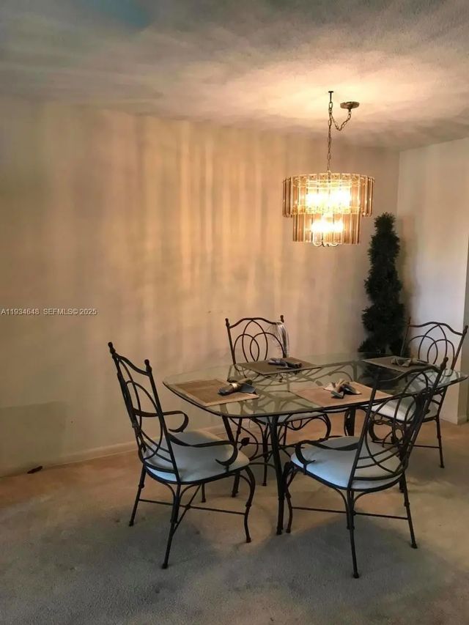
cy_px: 312
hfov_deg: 49.8
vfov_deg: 63.4
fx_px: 506
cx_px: 234
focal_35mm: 28
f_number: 1.8
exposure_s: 1/20
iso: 40
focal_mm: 3.99
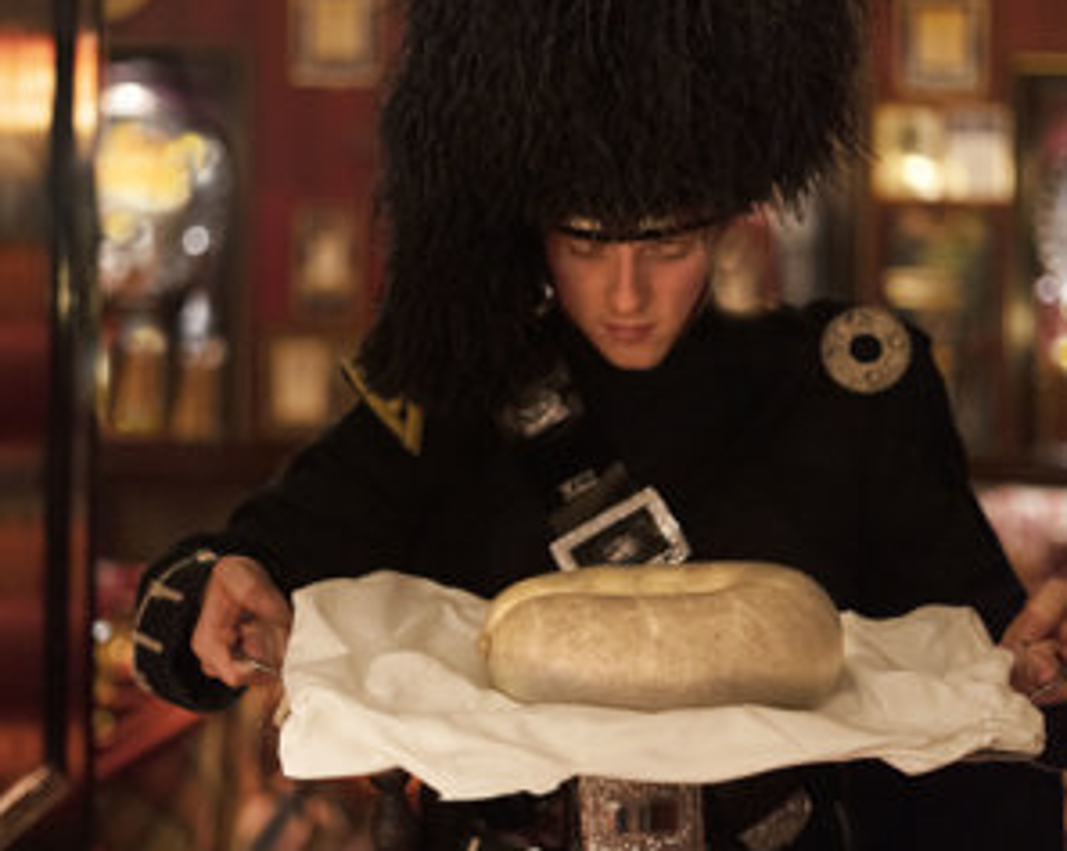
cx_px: 539
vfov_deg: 22.4
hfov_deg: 27.9
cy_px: 395
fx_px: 2145
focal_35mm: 68
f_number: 1.8
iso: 3200
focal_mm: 50
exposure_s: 1/100
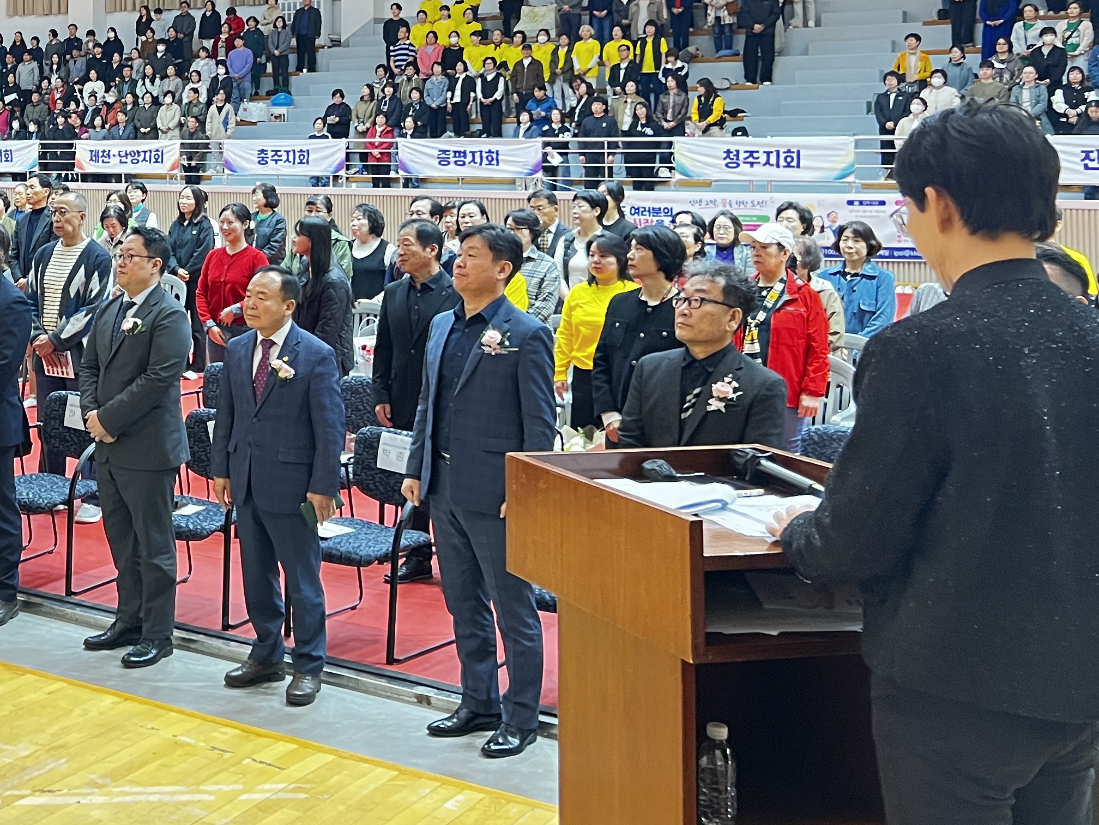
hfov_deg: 33.8
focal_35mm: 52
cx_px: 11
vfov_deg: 27.4
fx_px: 1651
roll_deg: +0.4
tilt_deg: -0.1
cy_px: 139
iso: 250
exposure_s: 1/60
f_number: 1.5
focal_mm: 5.7
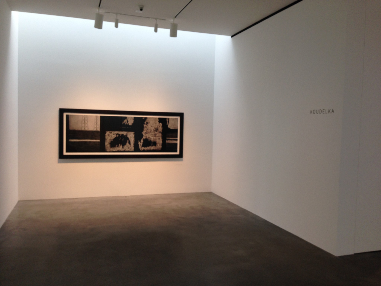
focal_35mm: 33
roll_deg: -0.1
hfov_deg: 55.4
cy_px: 143
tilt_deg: -5.0
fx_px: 363
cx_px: 190
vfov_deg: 42.9
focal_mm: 4.12
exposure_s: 1/24
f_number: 2.4
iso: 50
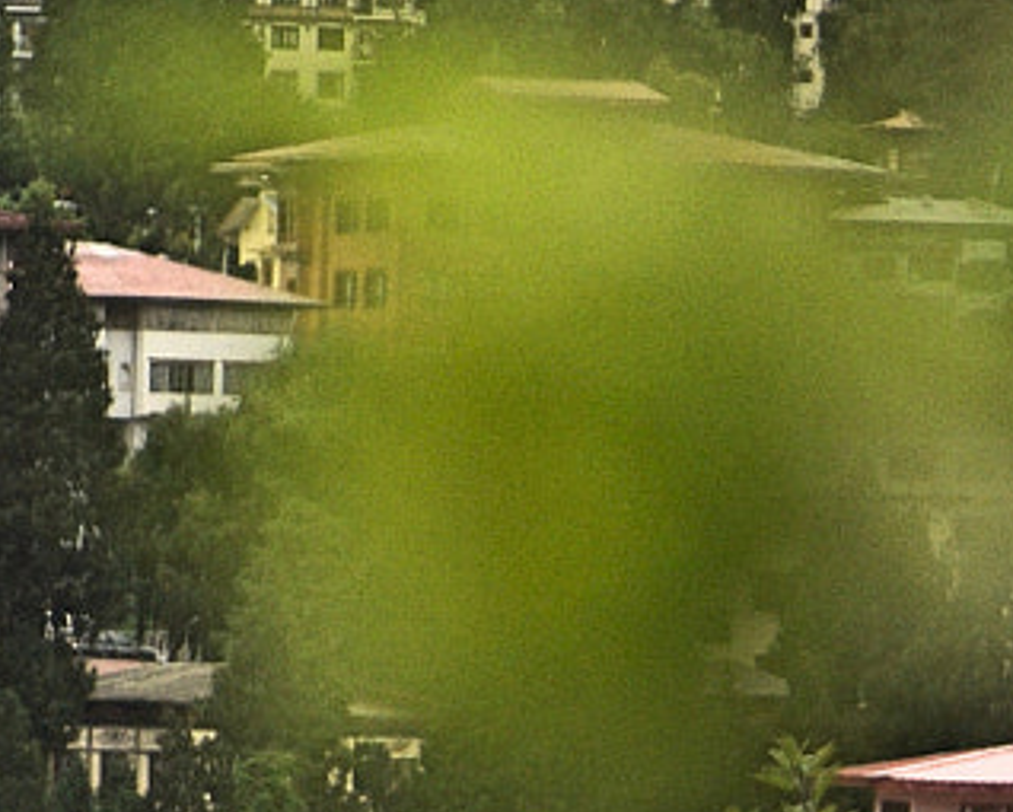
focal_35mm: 566
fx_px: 16985
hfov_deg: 3.4
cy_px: -630
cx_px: -570
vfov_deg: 2.7
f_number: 4.5
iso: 200
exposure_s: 1/800
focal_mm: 80
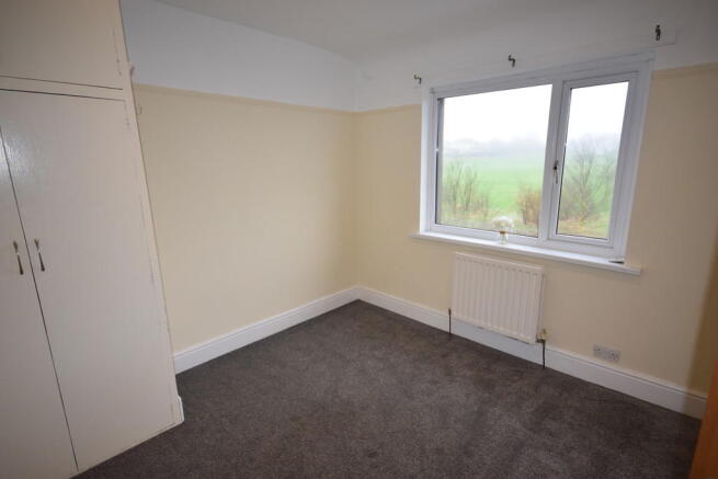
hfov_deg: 90.0
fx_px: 359
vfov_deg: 67.4
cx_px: 359
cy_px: 240
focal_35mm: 18
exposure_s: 1/125
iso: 800
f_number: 5.6
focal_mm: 12
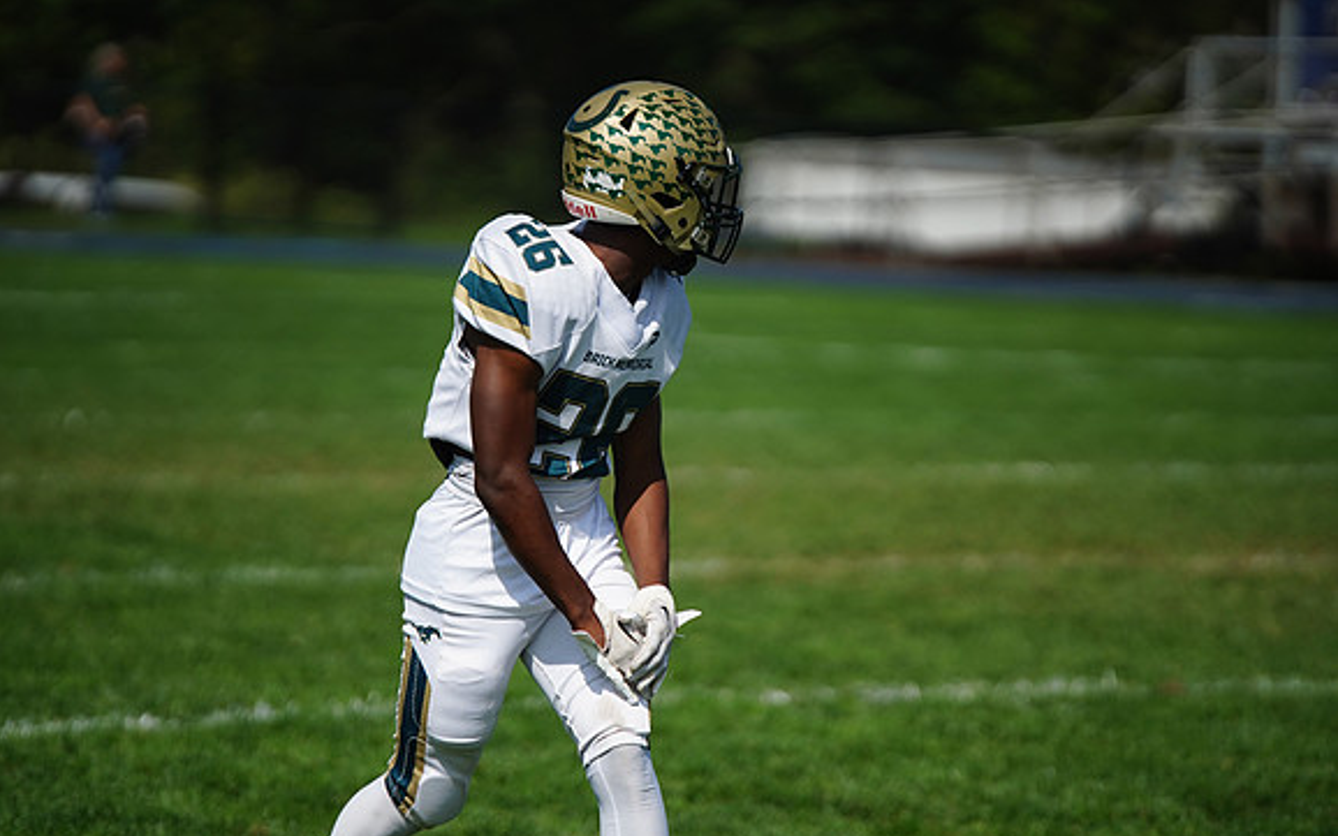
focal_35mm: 307
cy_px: 427
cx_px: 669
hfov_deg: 6.8
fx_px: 11193
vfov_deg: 4.3
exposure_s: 1/8000
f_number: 2.8
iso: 400
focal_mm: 300
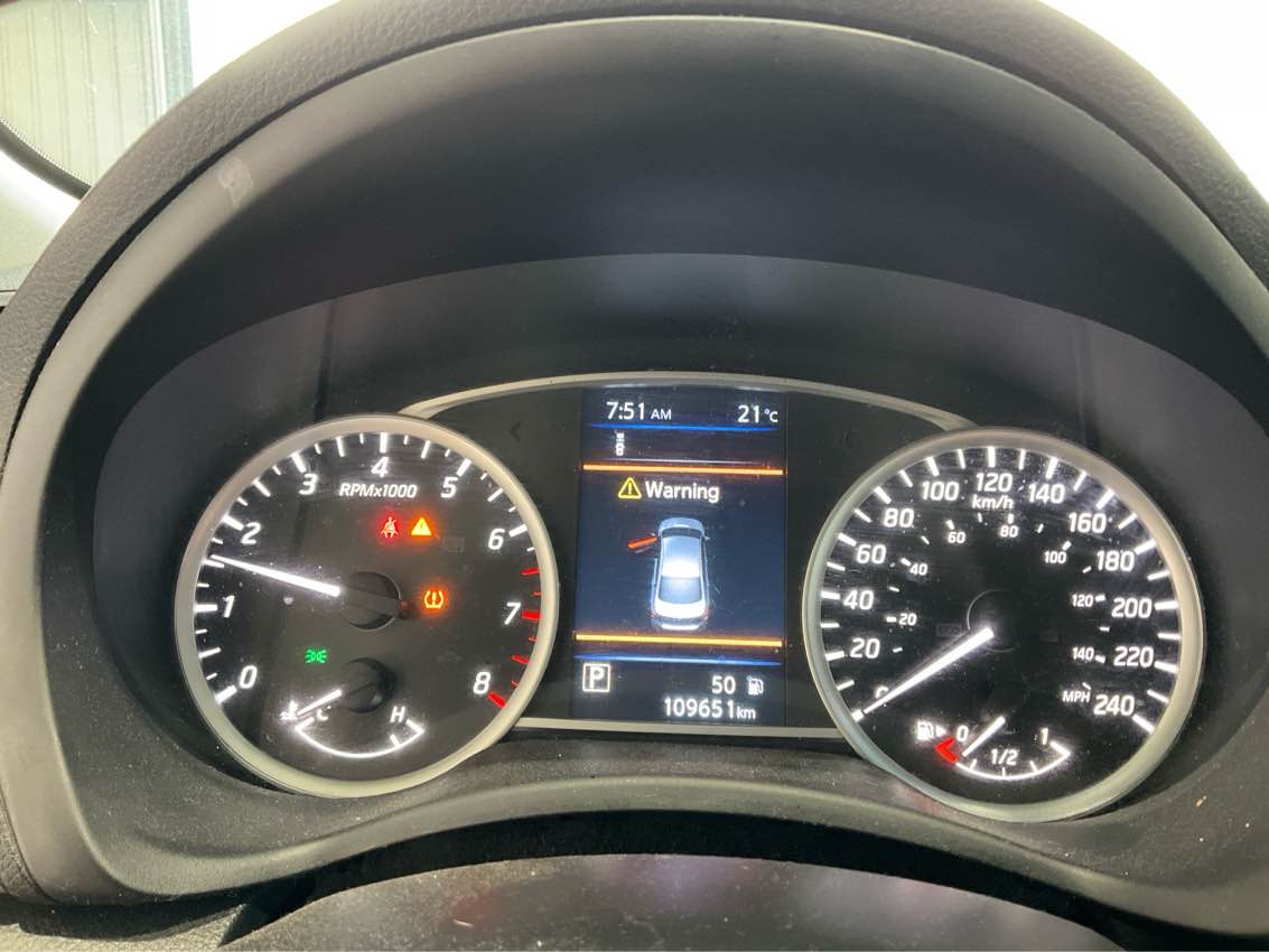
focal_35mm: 29
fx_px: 1063
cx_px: 634
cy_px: 476
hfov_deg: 61.7
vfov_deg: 48.2
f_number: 1.8
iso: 320
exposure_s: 1/28
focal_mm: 3
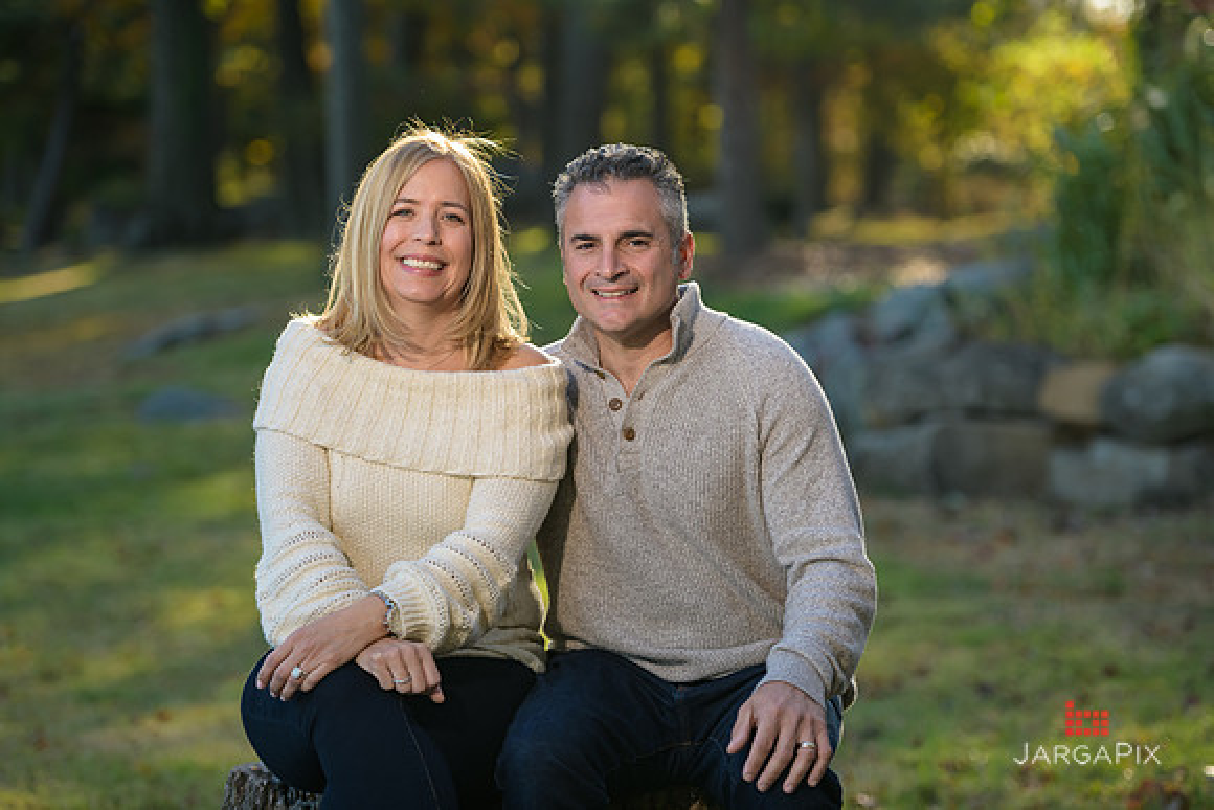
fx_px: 3710
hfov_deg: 18.6
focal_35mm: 110
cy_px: 405
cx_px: 607
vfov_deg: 12.5
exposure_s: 1/500
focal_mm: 110
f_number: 3.2
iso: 200
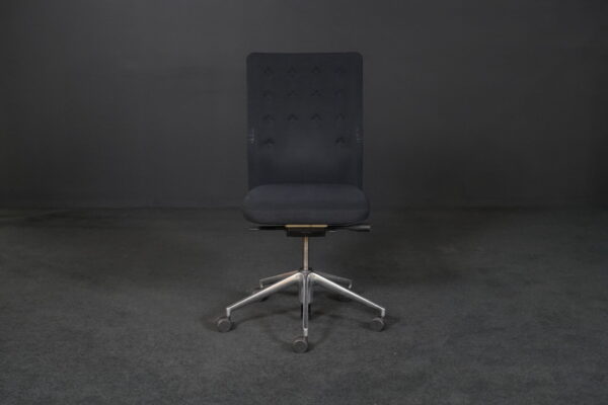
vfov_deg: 24.6
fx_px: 929
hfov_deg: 36.2
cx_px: 304
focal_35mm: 55
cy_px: 202
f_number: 6.3
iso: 5000
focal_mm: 55
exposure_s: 1/100
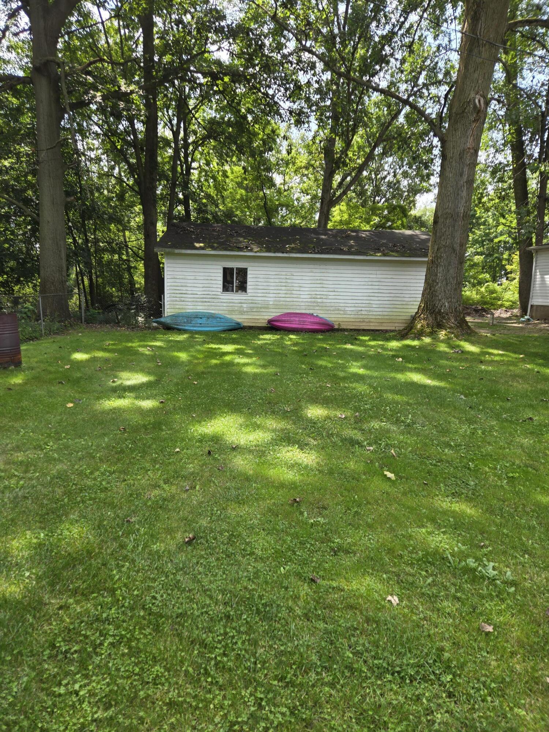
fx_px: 486
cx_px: 274
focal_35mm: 23
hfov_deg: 58.9
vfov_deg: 73.9
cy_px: 366
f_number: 1.8
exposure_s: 1/383
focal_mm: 5.4
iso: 25
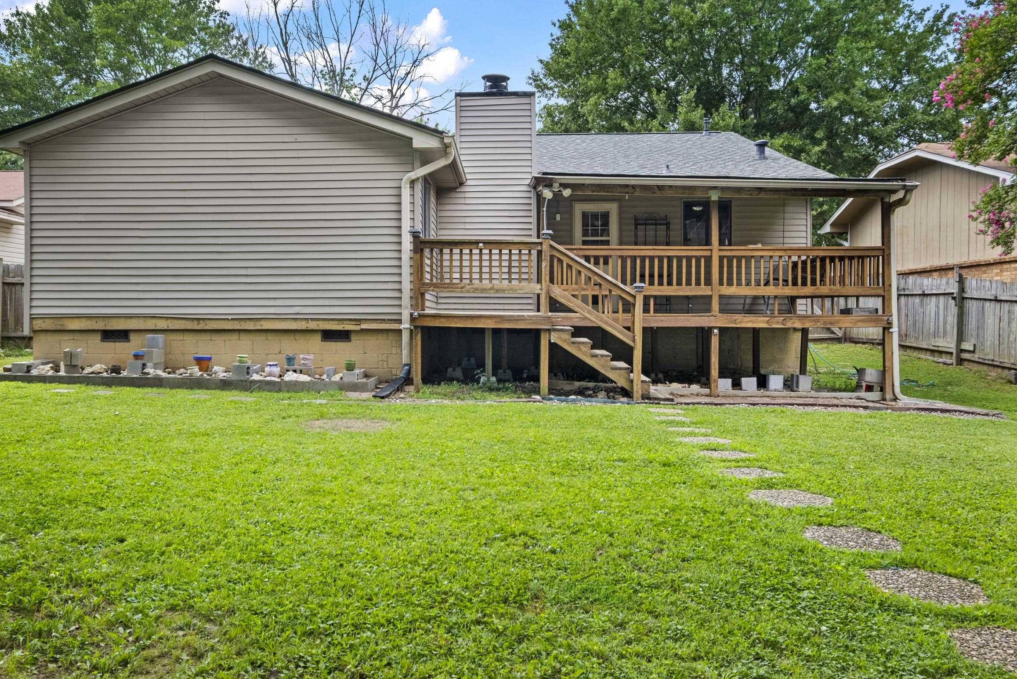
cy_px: 333
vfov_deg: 47.9
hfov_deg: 67.3
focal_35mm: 27
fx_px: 763
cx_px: 477
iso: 400
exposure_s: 1/40
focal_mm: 16.6
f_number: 8
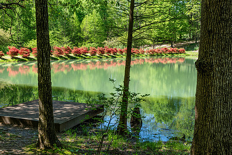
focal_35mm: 46
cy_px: 82
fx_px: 297
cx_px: 92
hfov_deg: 42.5
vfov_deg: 29.3
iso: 180
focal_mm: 32
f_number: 8
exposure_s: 1/160
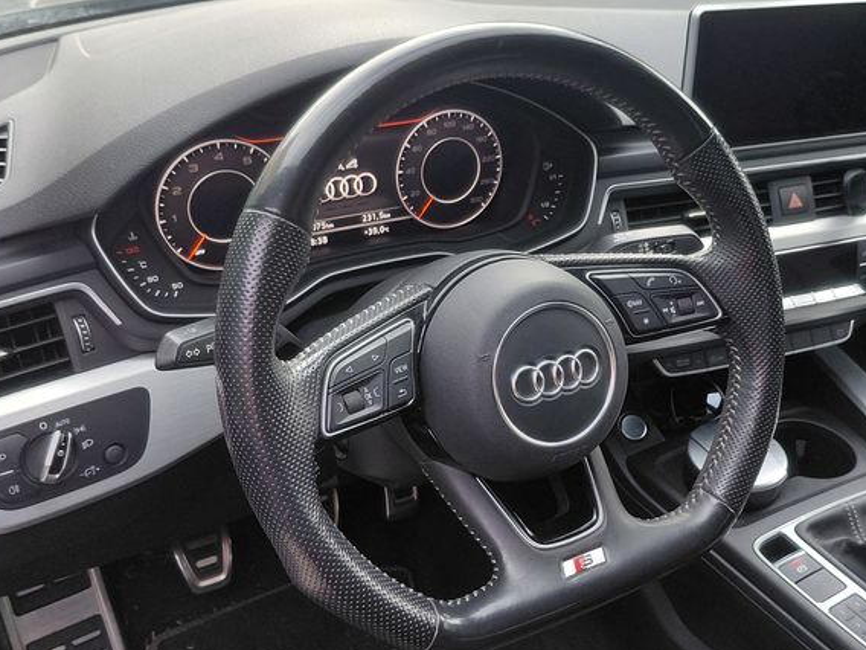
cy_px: 328
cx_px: 549
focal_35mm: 44
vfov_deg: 32.9
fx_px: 1101
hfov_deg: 42.6
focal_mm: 4.69
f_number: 1.8
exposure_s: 1/100
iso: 64
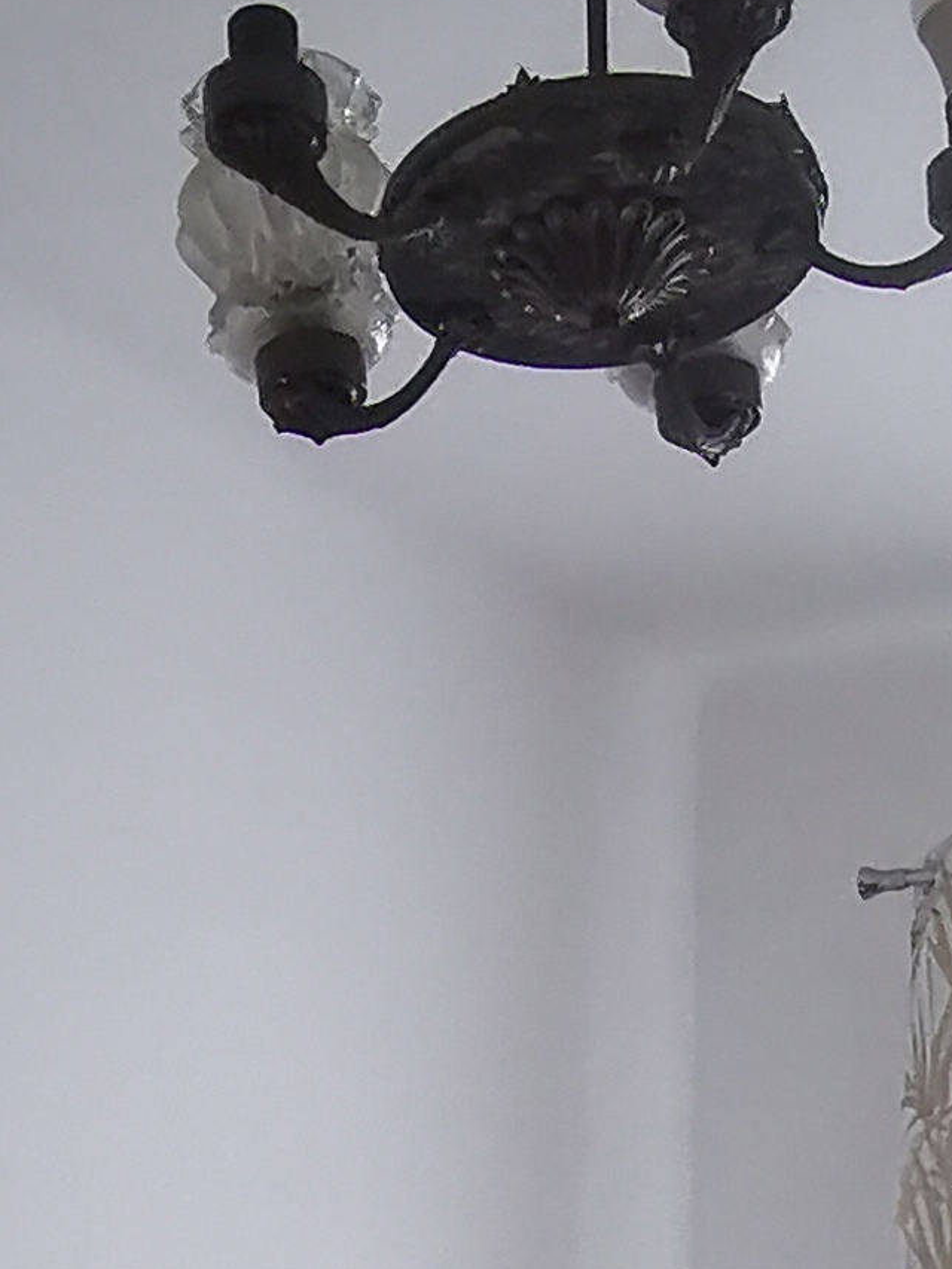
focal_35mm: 96
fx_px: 3519
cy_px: 2596
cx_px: 617
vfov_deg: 15.8
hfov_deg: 15.4
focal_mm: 2.35
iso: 160
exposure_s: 1/60
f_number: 2.2
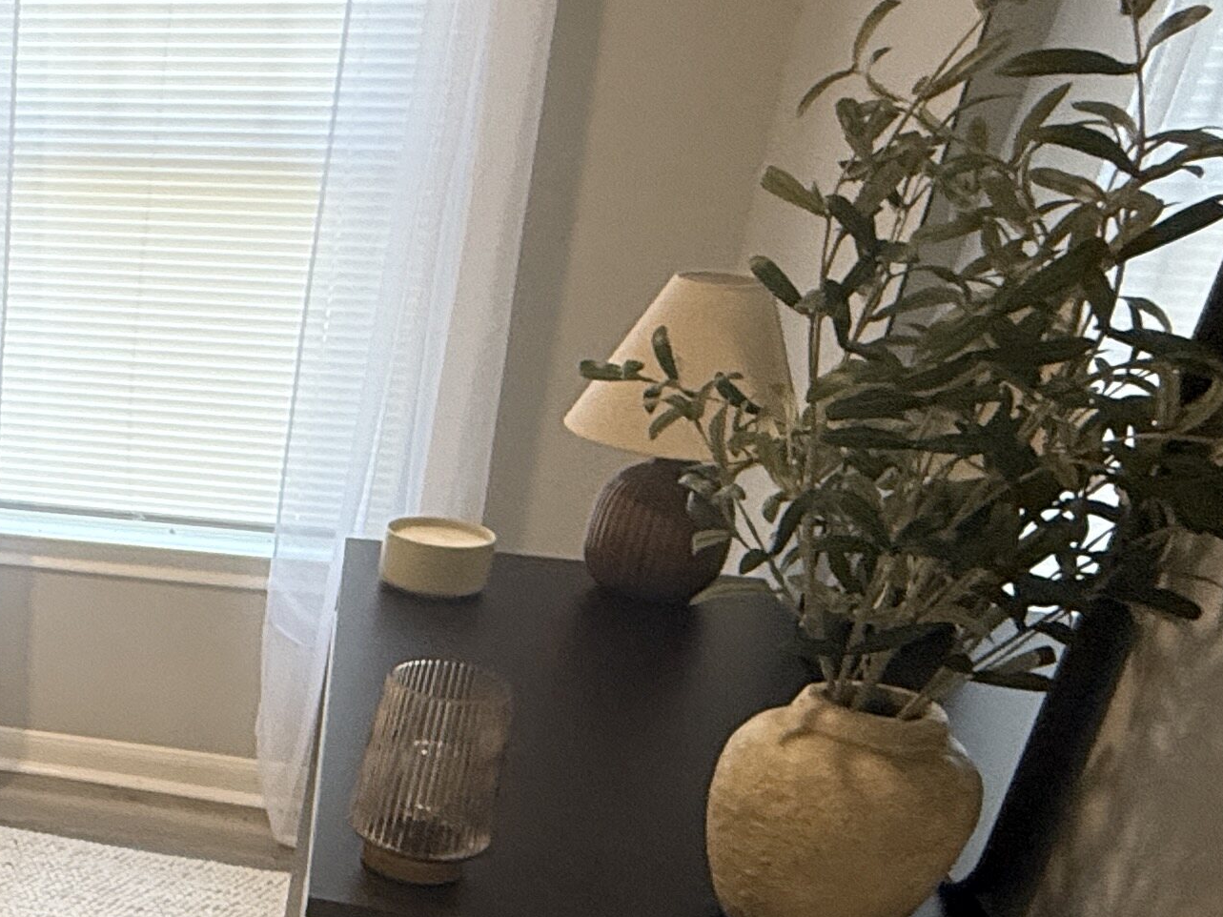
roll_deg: +0.4
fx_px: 1554
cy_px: 782
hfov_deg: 35.7
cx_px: -166
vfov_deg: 31.7
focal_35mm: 44
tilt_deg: -27.8
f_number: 2.2
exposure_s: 1/60
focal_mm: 2.22
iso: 200
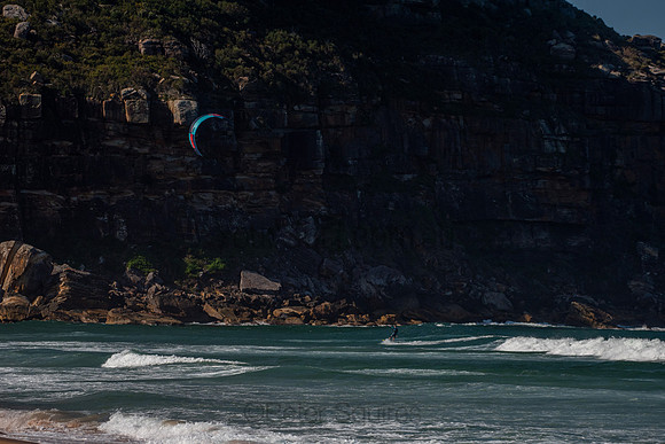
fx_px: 3695
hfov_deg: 10.3
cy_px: 222
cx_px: 332
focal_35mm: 200
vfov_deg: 6.9
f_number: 5.6
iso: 400
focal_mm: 200
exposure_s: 1/1600
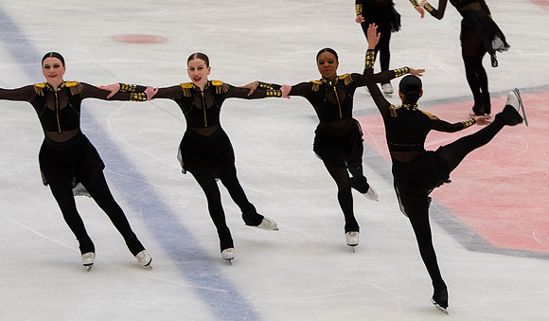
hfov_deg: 10.9
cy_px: 96
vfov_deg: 6.4
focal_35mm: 195
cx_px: 337
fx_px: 2868
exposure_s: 1/320
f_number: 5.6
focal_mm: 102
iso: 1250
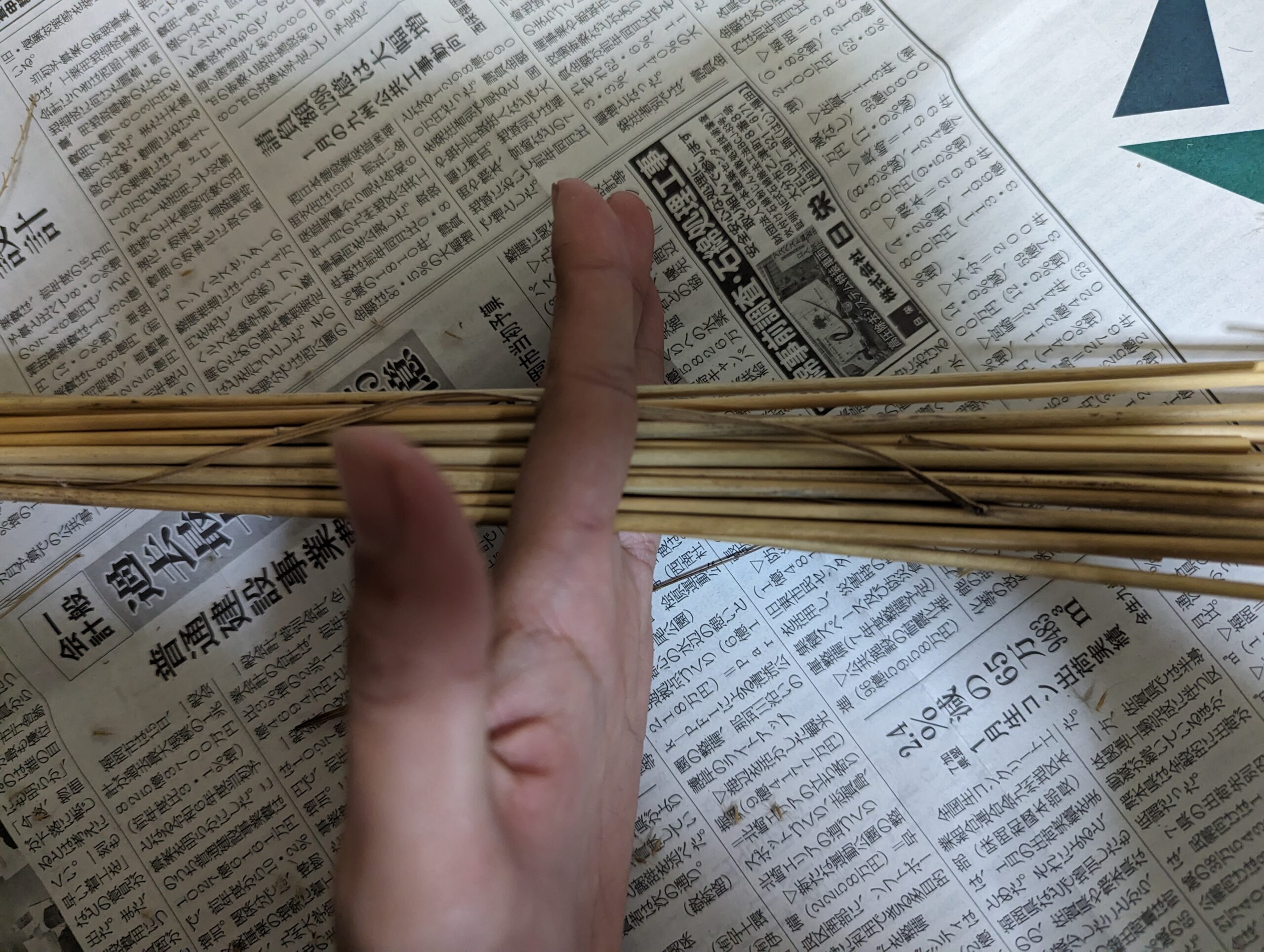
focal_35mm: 24
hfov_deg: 71.5
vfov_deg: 56.9
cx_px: 632
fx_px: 878
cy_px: 476
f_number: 1.85
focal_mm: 6.81
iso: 1707
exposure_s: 1/120
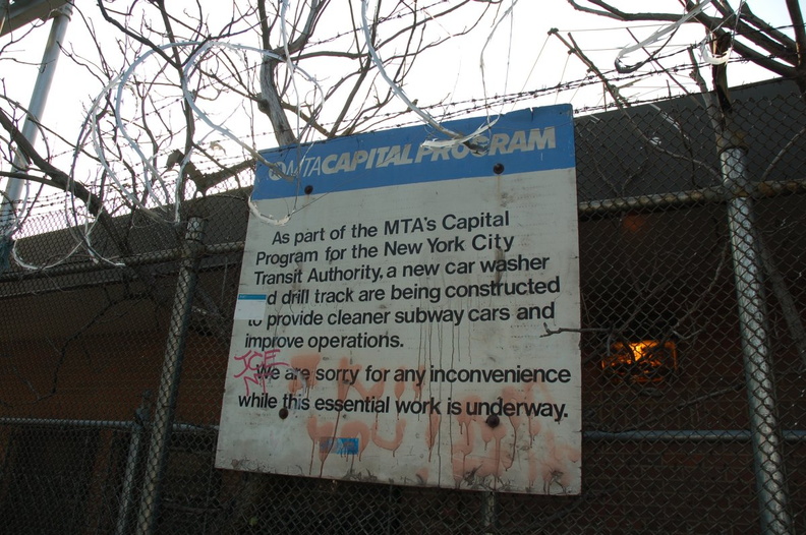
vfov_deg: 47.8
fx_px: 604
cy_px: 268
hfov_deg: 67.4
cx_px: 403
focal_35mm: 27
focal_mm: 18
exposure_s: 1/250
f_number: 8
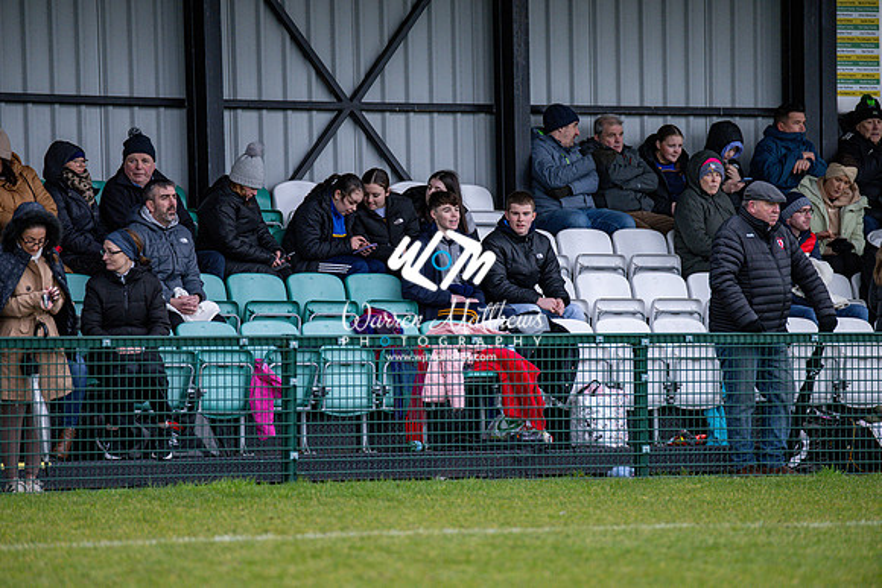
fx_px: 7351
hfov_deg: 6.9
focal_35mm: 300
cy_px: 294
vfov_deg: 4.6
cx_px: 441
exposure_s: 1/640
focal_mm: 300
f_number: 2.8
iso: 1600
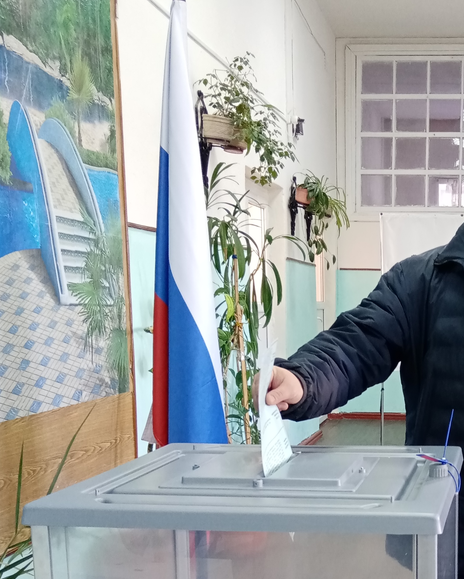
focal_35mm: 53
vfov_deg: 34.3
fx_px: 910
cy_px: 462
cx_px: 430
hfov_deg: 27.4
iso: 230
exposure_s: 1/25
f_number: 1.8
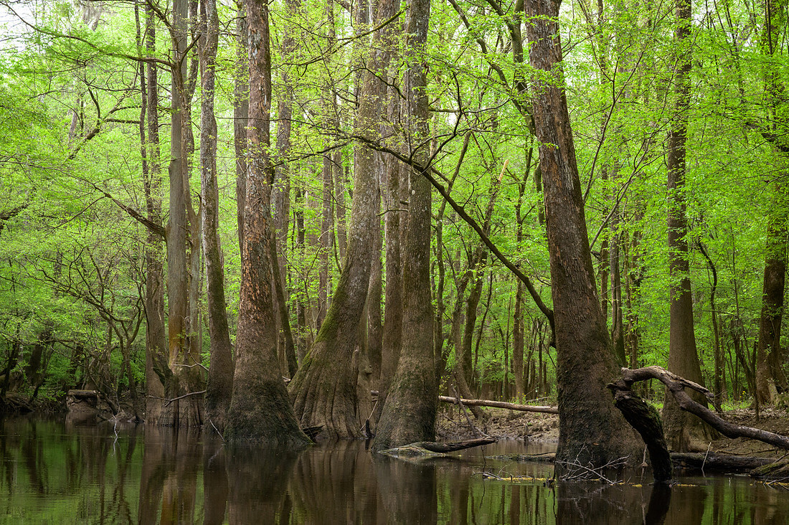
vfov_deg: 19.4
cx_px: 394
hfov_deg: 28.9
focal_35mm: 70
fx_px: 1533
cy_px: 262
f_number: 10
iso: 1600
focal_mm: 70
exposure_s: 1/320
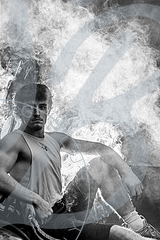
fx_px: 600
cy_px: 116
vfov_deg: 22.6
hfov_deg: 15.1
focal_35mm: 90
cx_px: 42
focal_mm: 48
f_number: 2.8
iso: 100
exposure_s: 1/640
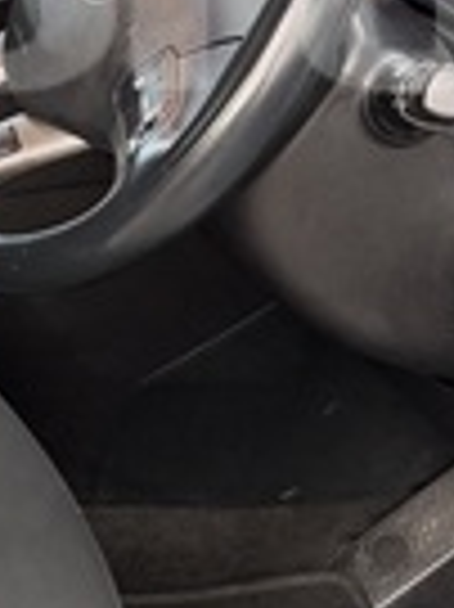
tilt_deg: -23.4
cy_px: 0
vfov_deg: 17.9
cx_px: -279
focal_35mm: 107
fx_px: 1874
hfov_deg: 12.9
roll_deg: -6.4
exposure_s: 1/93
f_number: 1.78
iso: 200
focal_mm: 6.76
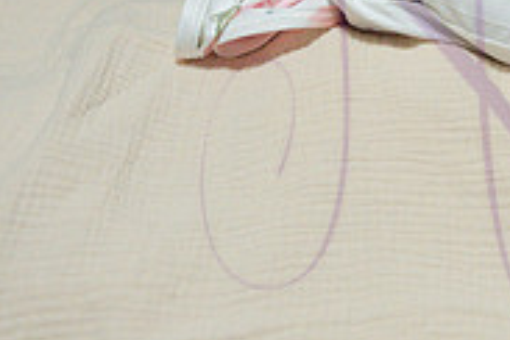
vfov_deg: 11.9
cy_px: -169
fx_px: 1552
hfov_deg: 16.9
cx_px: 758
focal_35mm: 110
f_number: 4
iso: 3200
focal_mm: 34.5
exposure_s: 1/320
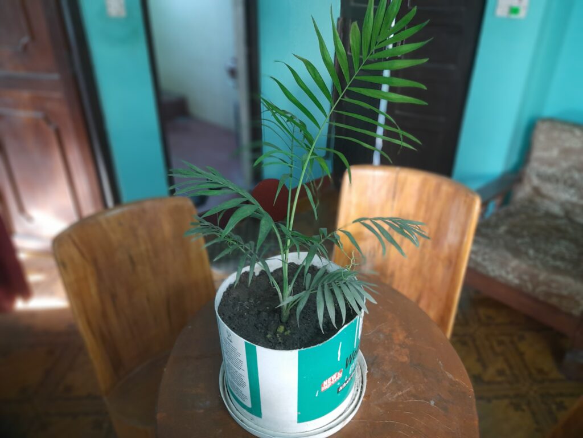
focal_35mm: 25
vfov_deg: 54.9
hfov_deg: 69.4
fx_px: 421
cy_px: 219
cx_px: 292
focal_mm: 4.6
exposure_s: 1/25
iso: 320
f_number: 2
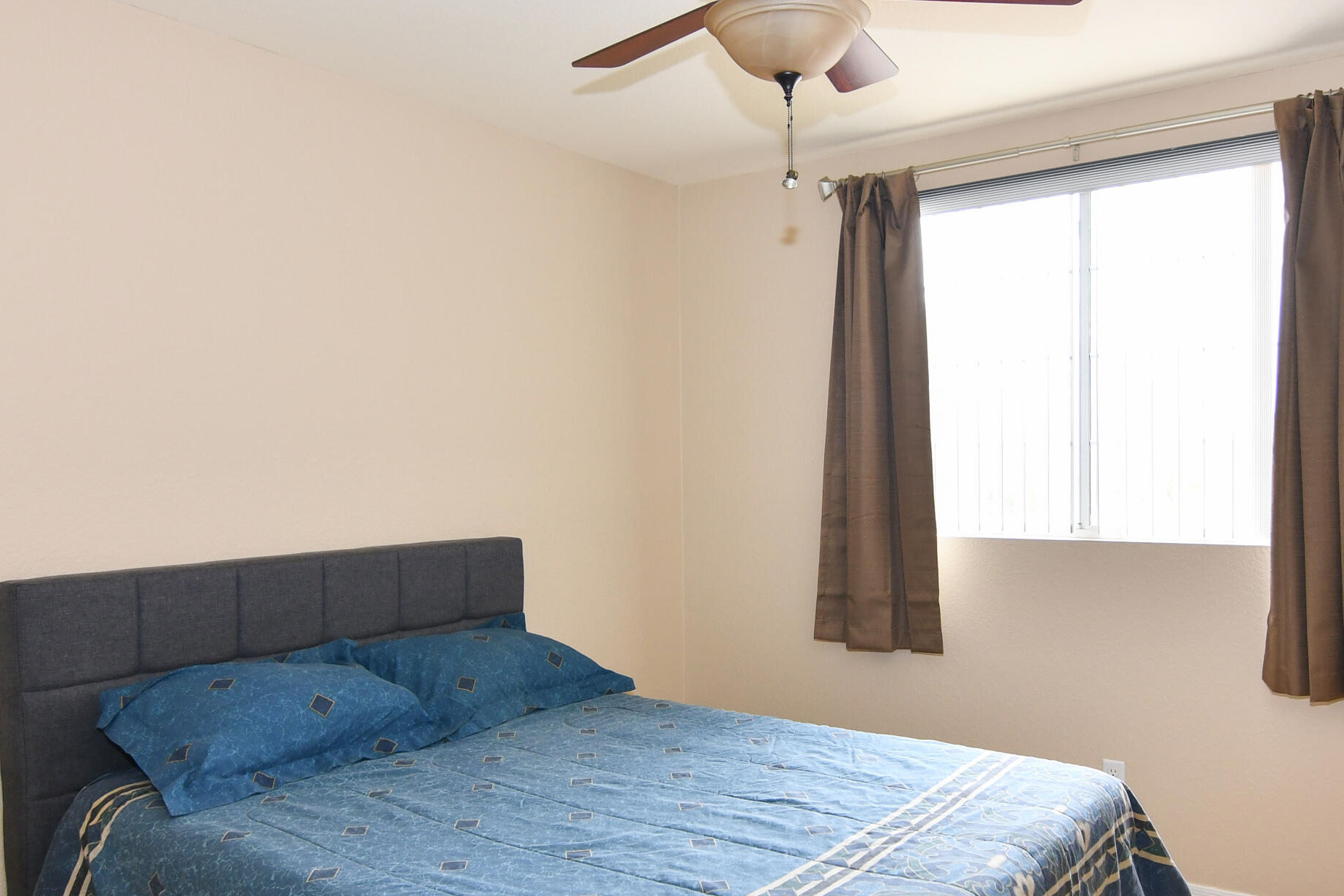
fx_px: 971
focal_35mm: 26
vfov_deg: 49.5
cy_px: 492
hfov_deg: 69.0
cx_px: 773
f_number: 4
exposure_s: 1/60
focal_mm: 11
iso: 360
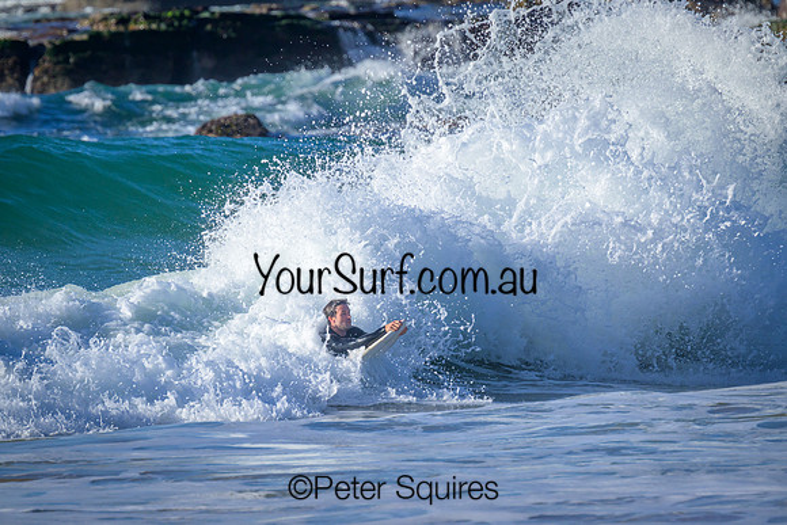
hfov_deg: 3.2
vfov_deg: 2.1
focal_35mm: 650
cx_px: 394
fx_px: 14212
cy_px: 262
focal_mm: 650
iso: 640
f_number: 11
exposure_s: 1/2000
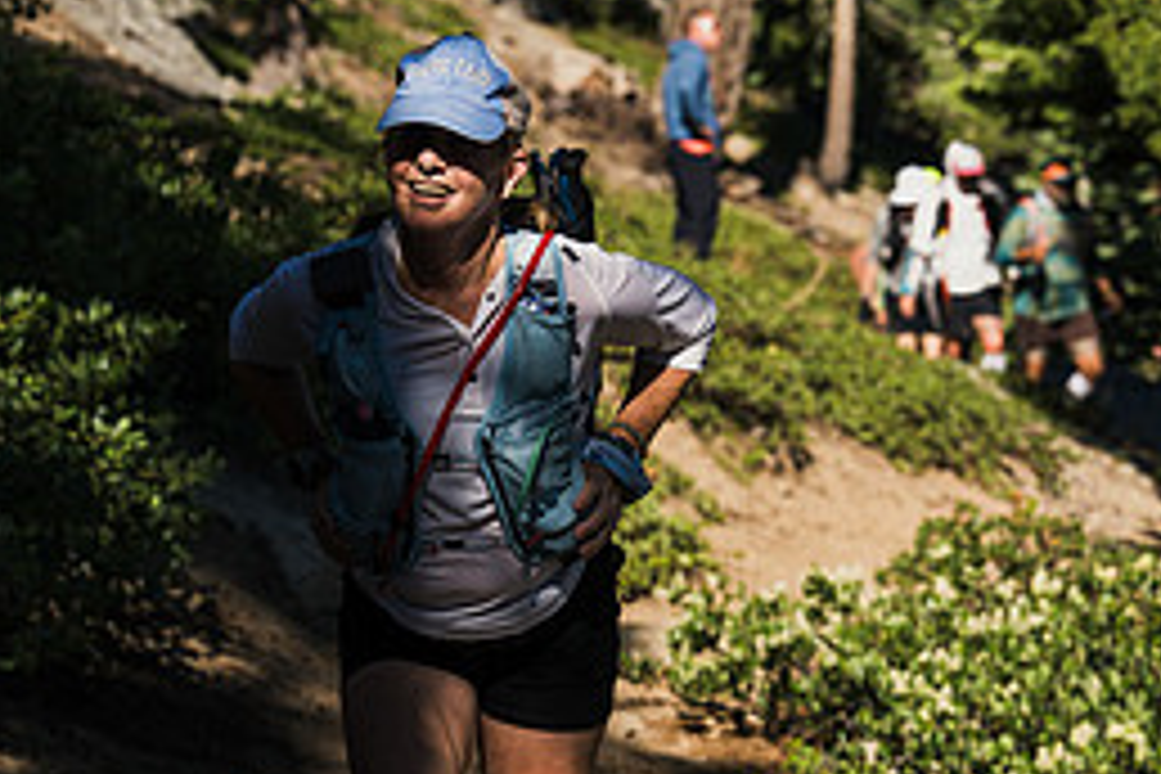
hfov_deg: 10.6
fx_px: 6224
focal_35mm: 193
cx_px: 958
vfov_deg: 7.1
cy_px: 731
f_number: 4.5
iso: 100
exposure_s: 1/2000
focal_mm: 86
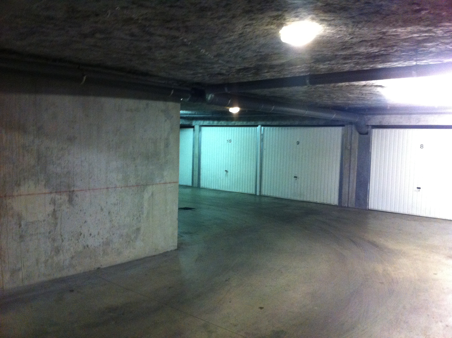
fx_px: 456
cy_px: 169
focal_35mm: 35
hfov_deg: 52.7
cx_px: 226
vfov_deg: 40.6
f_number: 2.8
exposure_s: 1/17
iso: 400
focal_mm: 3.85
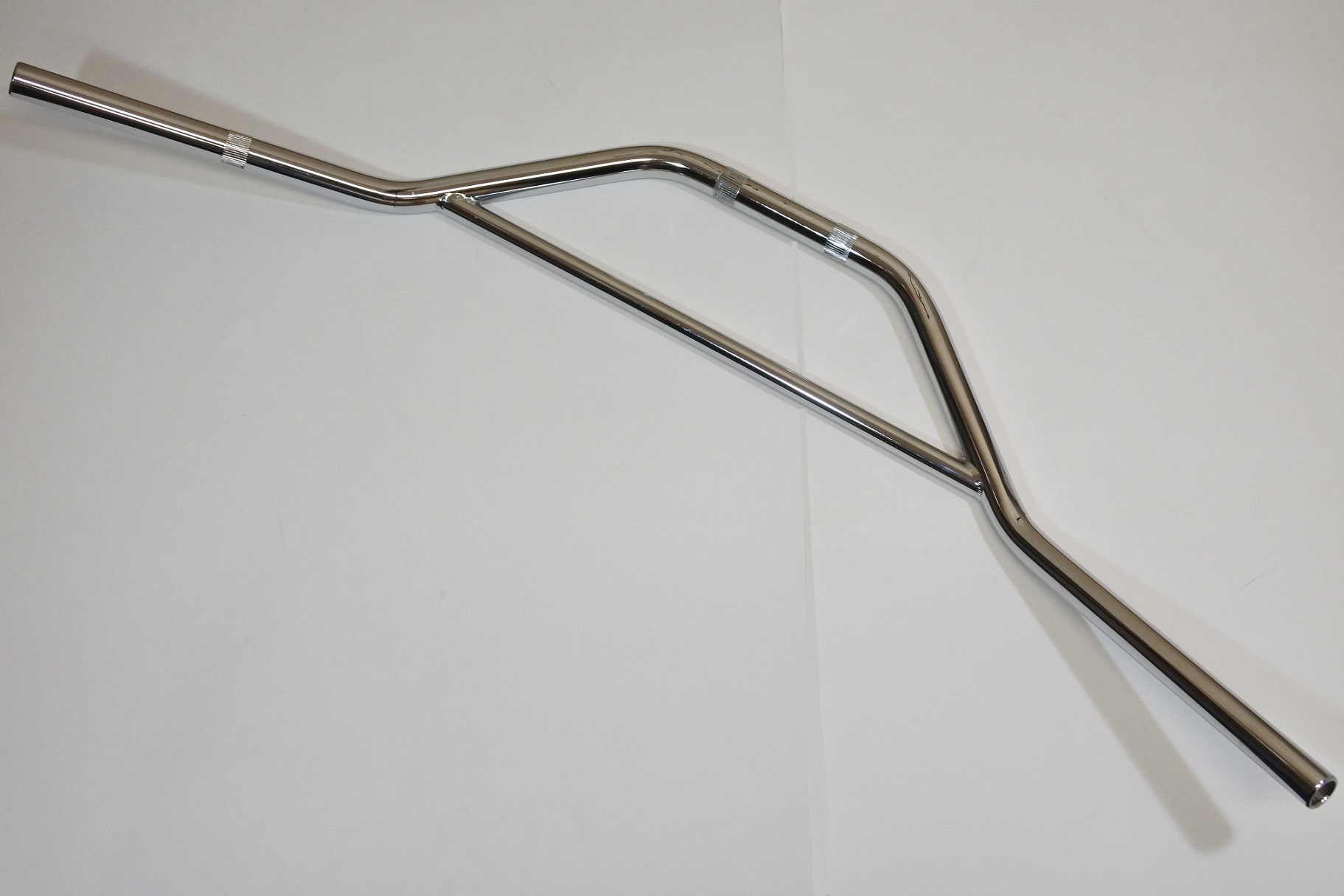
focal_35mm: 49
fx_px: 1829
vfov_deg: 27.5
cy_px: 448
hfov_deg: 40.3
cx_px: 672
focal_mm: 18.4
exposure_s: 1/125
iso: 800
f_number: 4.5
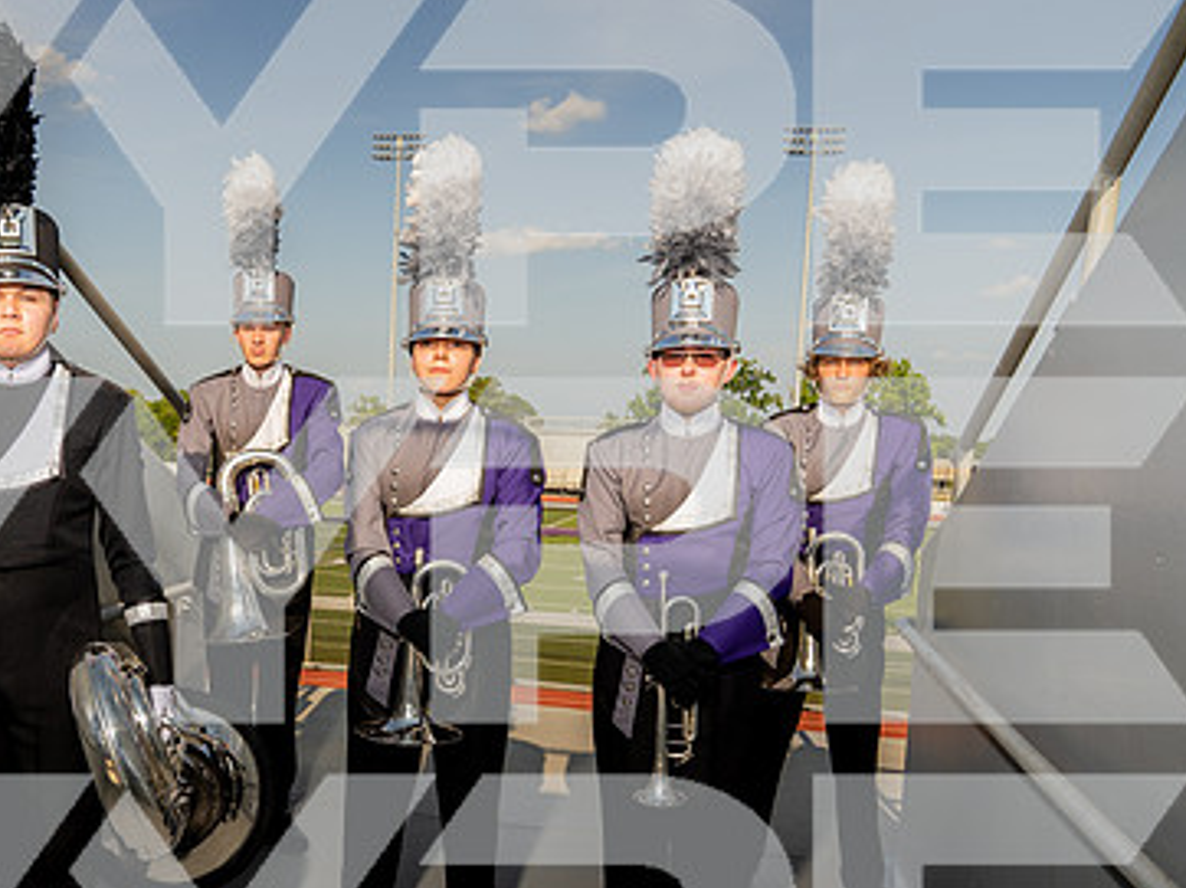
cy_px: 552
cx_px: 367
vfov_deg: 38.4
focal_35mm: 37
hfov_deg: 49.0
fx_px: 1267
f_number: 8
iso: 100
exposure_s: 1/250
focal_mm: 24
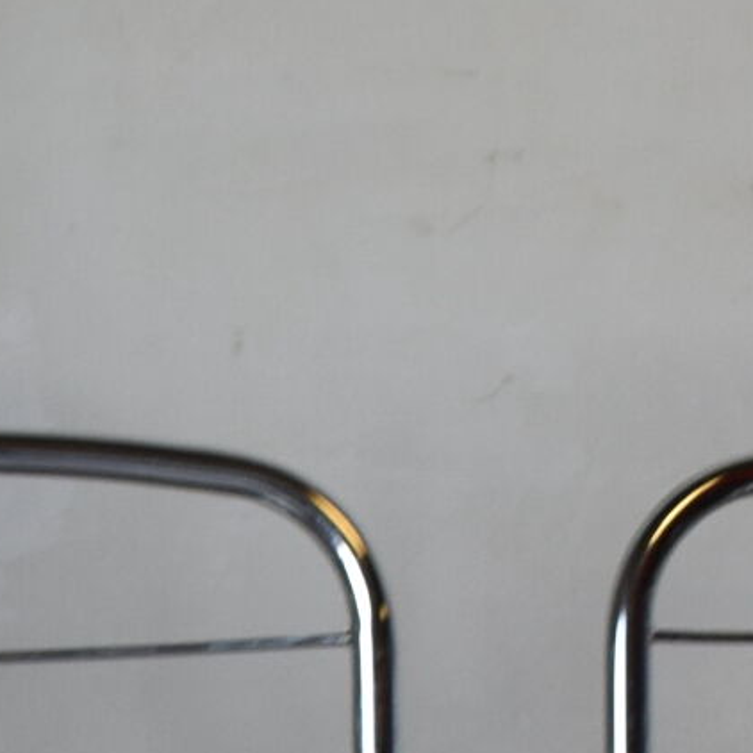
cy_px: 1265
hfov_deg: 8.1
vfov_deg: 8.2
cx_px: -612
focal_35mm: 208
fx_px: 5119
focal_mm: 23
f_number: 4.5
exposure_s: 1/80
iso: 400
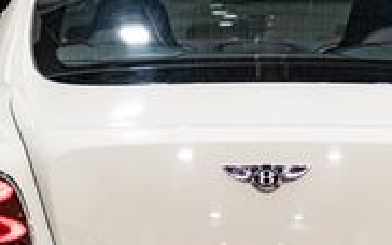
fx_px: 1988
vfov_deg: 7.1
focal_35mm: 186
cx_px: 261
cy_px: 214
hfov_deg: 11.2
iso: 1000
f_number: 4
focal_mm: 52
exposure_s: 1/60
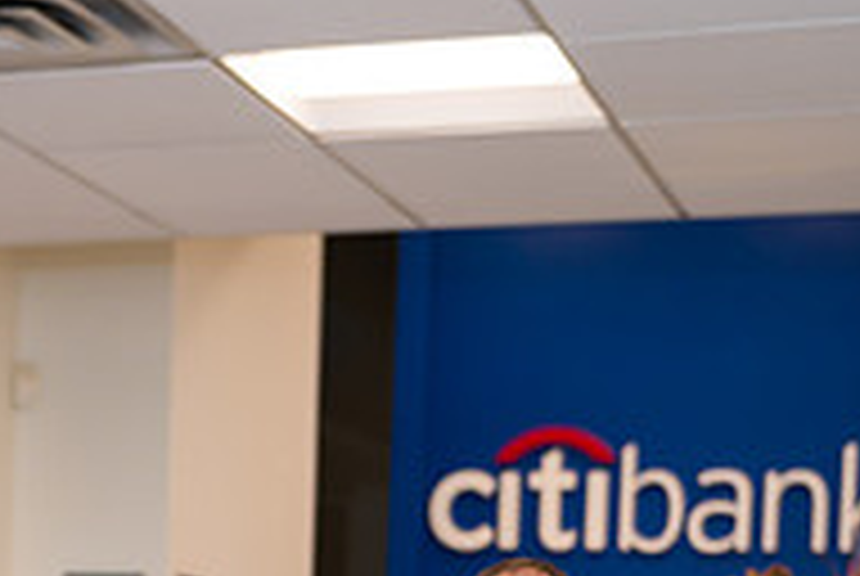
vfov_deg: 12.7
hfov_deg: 19.5
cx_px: 131
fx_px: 2464
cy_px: 846
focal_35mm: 103
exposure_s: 1/200
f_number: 3.2
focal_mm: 34
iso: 400
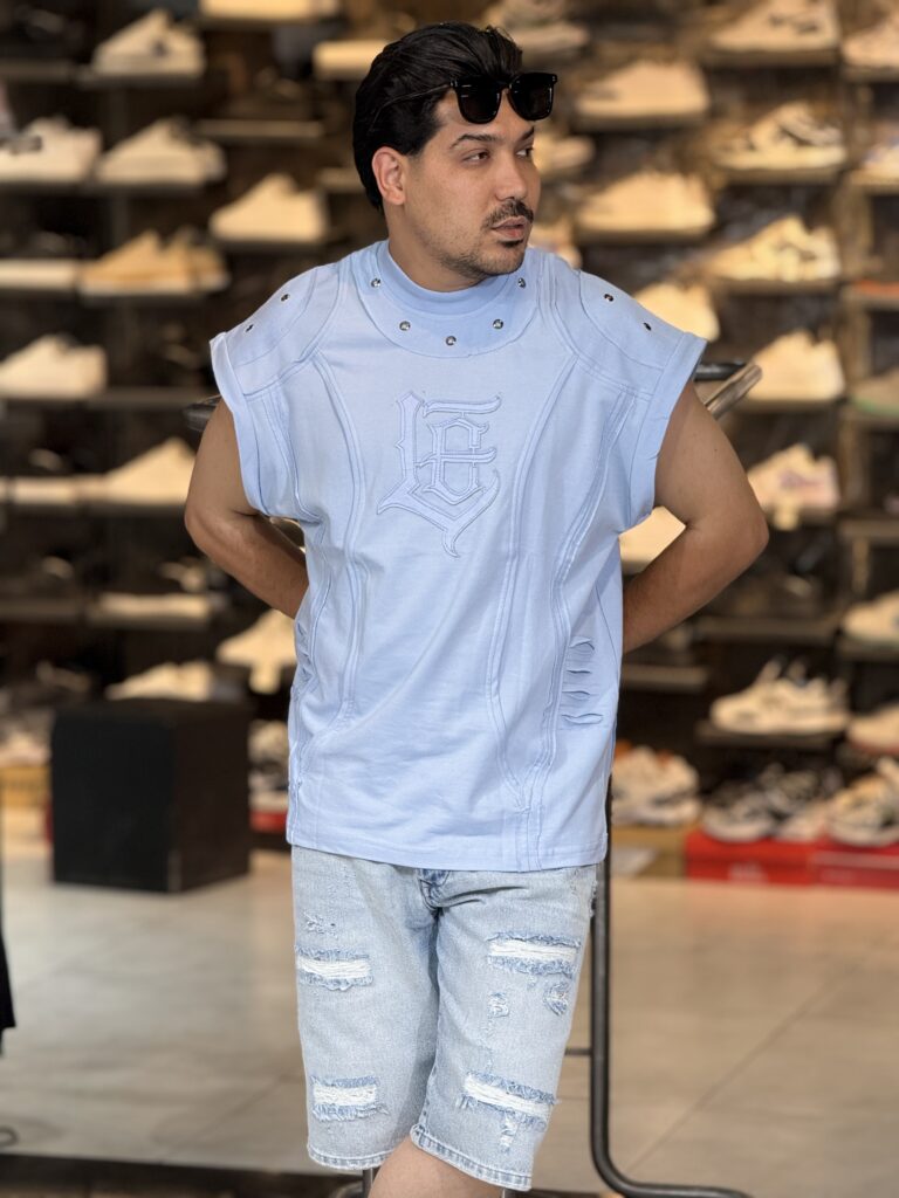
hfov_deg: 12.3
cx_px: 450
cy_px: 599
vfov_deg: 16.4
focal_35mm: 120
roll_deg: -0.8
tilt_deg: -5.9
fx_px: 4155
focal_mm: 15.66
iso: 125
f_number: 2.8
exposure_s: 1/100
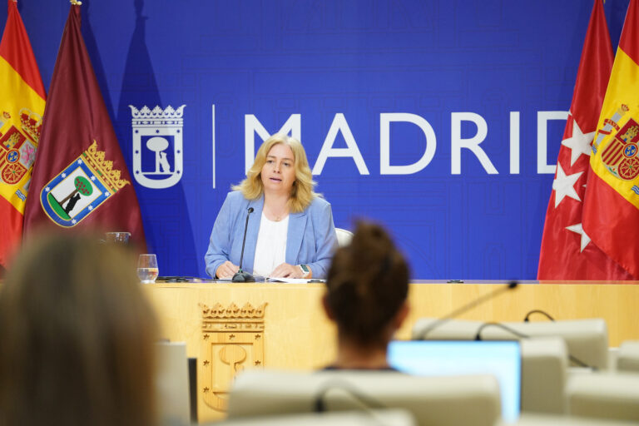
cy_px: 213
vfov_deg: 9.1
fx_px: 2680
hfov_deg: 13.6
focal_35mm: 151
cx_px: 320
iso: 3200
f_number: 4
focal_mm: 151
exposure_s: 1/250
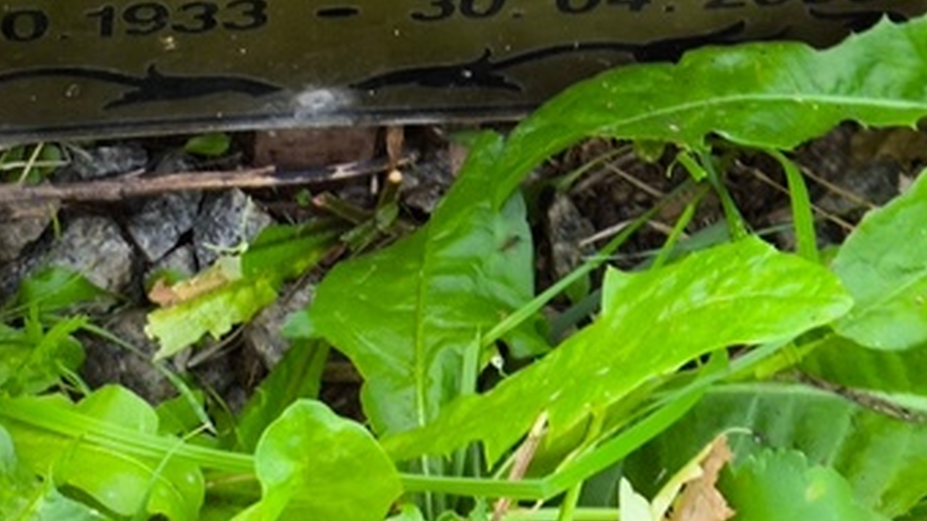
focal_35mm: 128
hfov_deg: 16.7
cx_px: 318
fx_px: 3145
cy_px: -120
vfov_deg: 9.3
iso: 64
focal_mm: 4.71
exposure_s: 1/50
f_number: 1.7
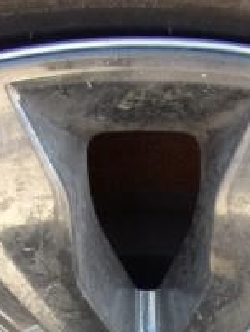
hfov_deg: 15.5
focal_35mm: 95
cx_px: 188
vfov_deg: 19.2
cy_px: 422
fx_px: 913
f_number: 3.3
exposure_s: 1/140
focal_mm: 4.3
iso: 80
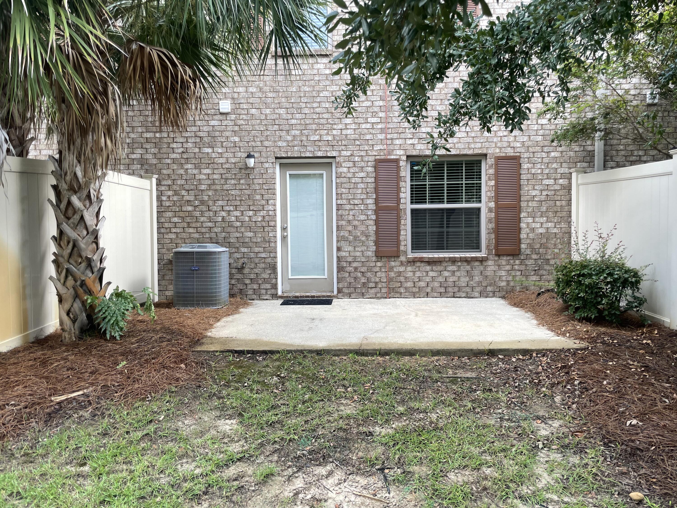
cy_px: 254
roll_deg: +1.7
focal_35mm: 26
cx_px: 338
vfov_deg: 53.1
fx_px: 508
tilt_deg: -2.2
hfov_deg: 67.3
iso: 32
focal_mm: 4.2
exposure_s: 1/169
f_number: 1.6
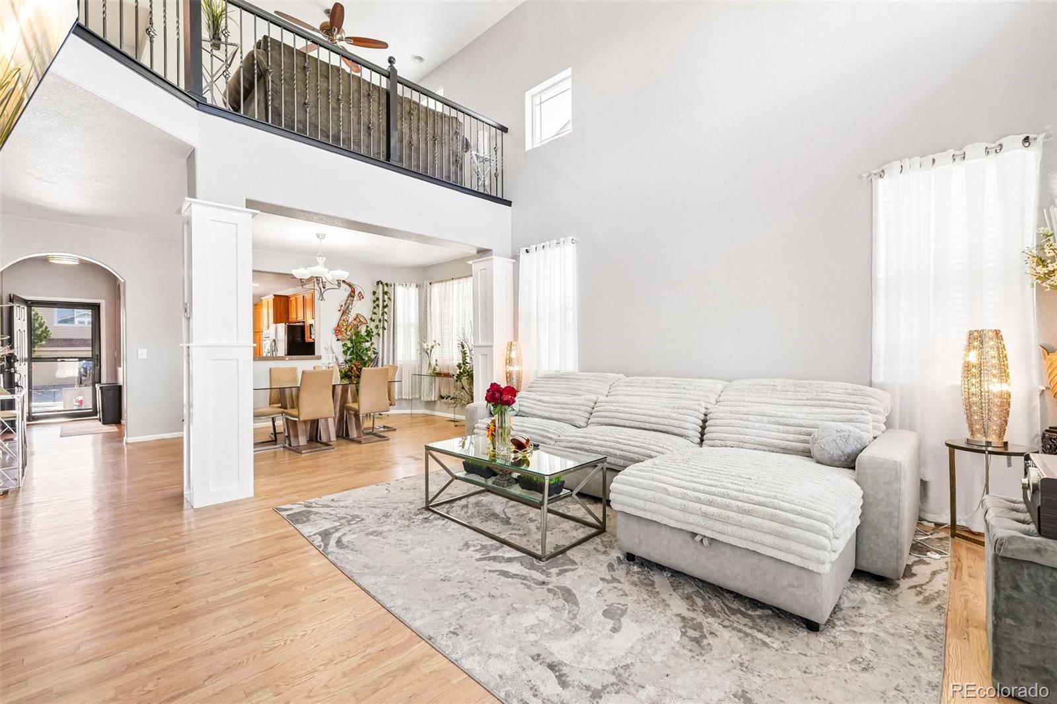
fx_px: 440
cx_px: 528
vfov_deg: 77.3
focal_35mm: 15
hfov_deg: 100.4
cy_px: 352
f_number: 8
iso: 800
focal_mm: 10
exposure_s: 1/10
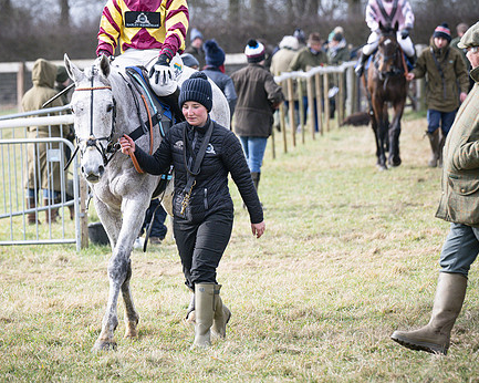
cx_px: 83
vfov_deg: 4.8
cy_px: 175
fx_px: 4520
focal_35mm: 319
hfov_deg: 6.1
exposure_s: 1/1000
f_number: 5
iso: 400
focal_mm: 180
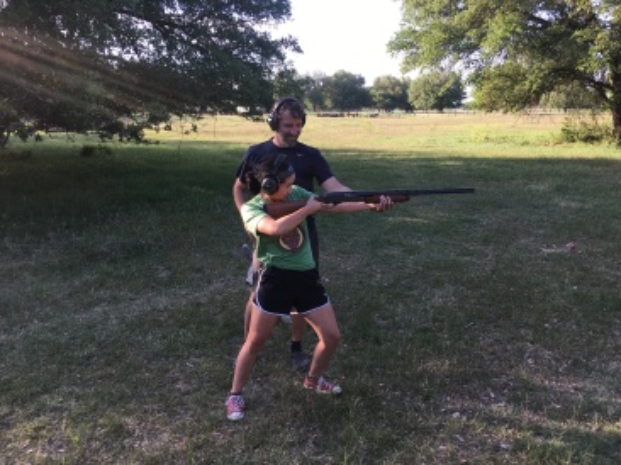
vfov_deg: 48.2
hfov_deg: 61.7
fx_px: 520
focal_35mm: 29
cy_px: 232
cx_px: 310
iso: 25
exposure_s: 1/202
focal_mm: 4.15
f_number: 2.2
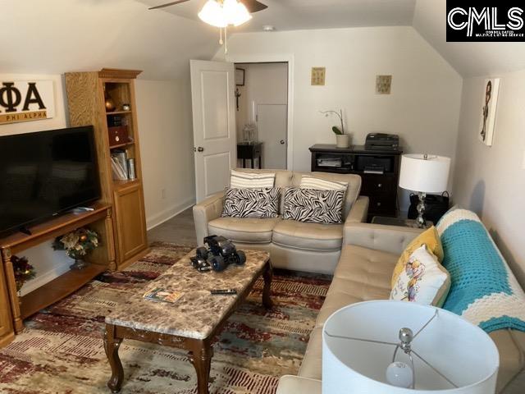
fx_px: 440
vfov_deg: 48.2
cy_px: 197
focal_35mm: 29
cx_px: 262
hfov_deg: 61.7
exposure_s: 1/60
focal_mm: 3
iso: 160
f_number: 1.8
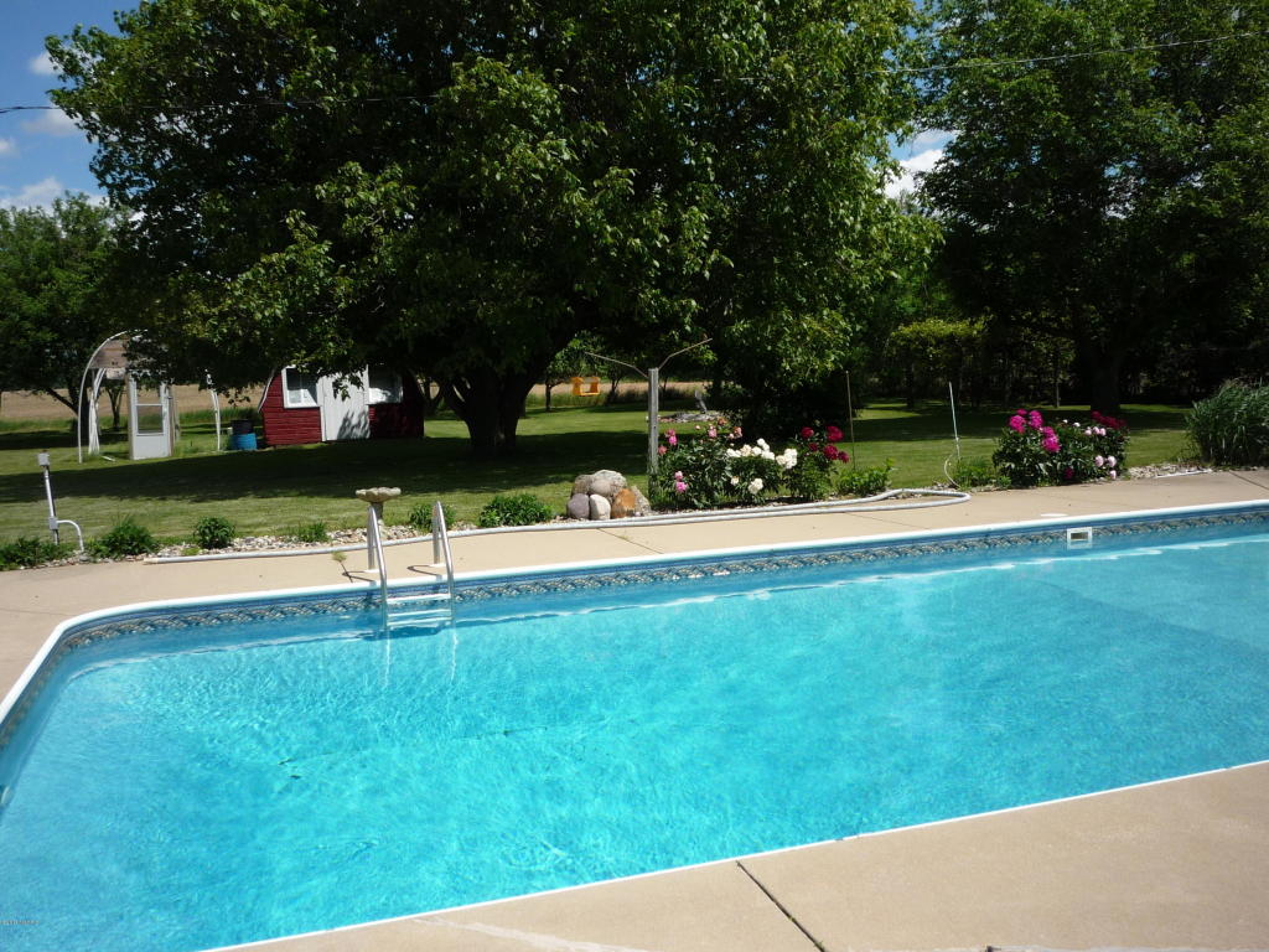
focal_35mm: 32
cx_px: 634
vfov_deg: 44.2
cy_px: 476
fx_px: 1173
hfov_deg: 56.8
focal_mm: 5.2
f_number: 5.6
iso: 100
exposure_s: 1/500
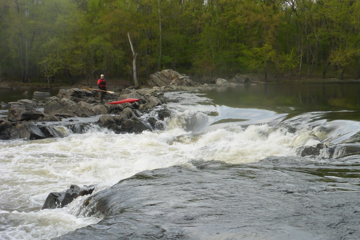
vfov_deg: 20.9
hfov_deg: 31.0
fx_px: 650
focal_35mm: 65
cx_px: 179
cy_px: 135
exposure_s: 1/500
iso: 400
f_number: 5.2
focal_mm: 11
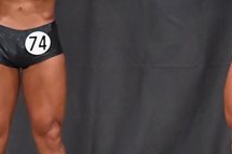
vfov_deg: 1.9
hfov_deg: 2.8
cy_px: 37
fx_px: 4681
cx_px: 247
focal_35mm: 727
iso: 6400
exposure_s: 1/400
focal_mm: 135
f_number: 5.6
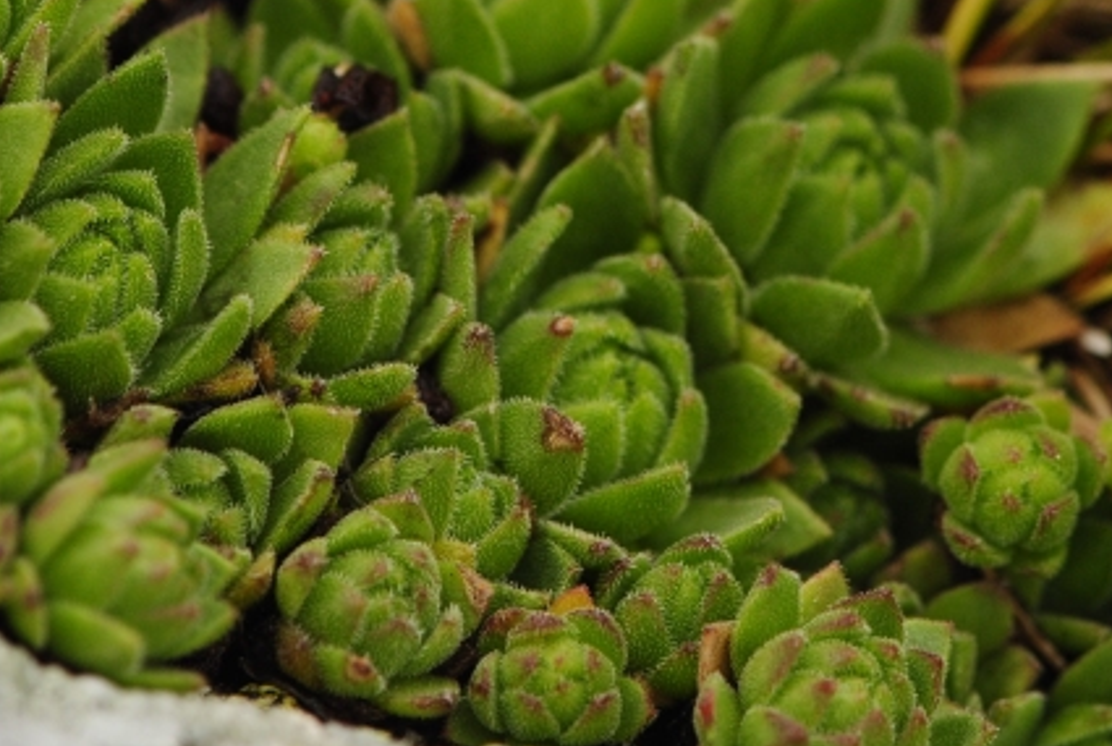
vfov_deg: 5.7
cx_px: 704
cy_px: 92
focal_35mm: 240
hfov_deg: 8.6
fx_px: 7424
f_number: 7.1
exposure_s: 1/200
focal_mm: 85
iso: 400
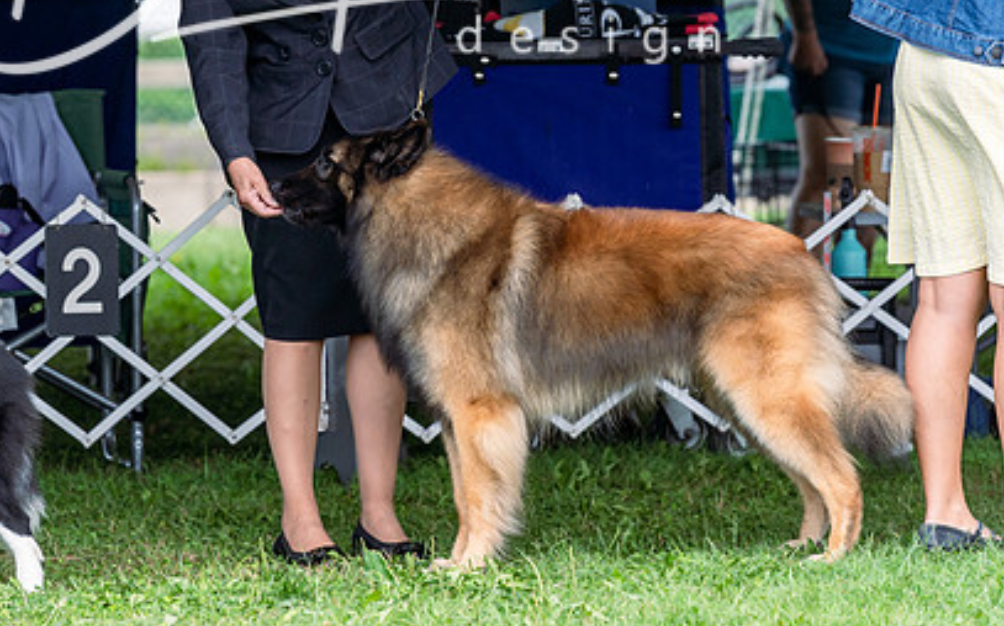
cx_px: 364
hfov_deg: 6.9
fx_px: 8287
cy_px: 126
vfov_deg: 4.3
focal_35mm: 303
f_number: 5
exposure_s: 1/640
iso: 400
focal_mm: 179
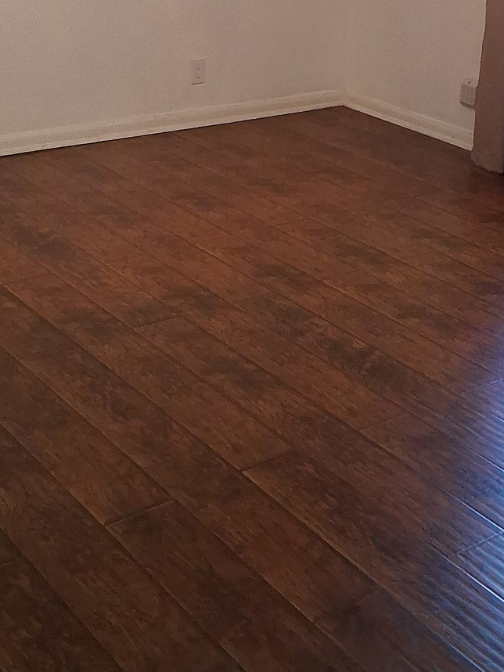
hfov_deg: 23.6
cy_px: 80
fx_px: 1204
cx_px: 308
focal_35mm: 62
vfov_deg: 30.0
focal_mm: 3.98
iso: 640
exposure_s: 1/50
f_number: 1.8
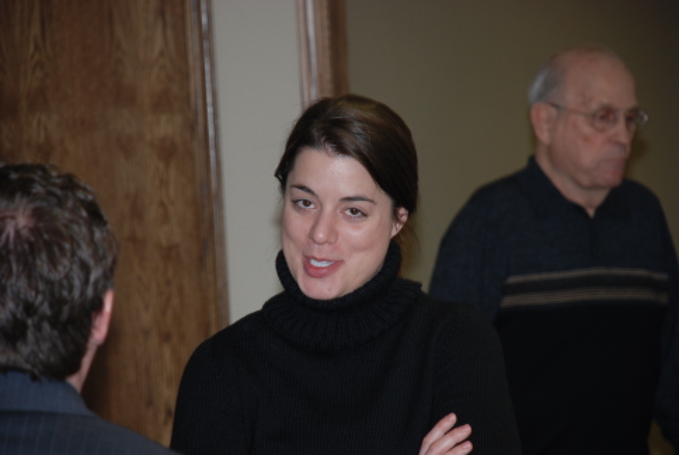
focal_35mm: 202
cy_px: 228
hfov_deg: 10.1
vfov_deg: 6.8
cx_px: 340
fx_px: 3824
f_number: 5.6
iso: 200
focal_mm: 135
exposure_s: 1/60
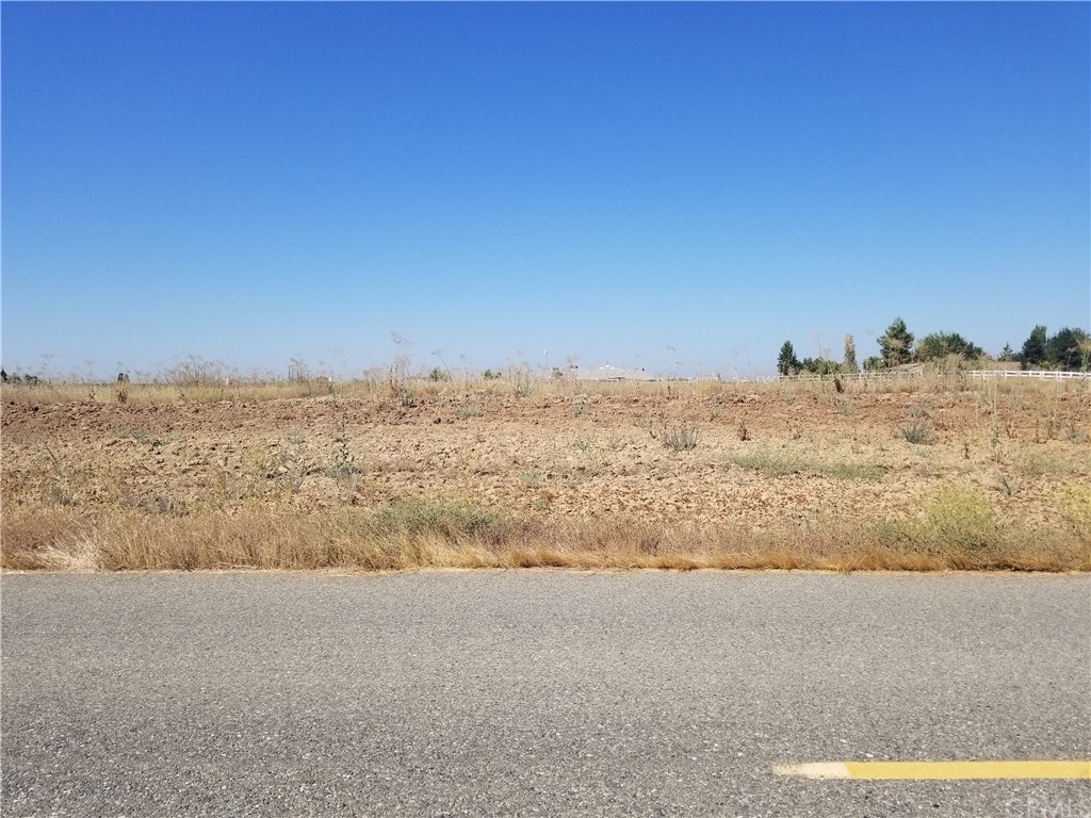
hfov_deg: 67.3
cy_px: 409
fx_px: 819
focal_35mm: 26
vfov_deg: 53.1
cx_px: 546
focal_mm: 4.3
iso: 50
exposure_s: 1/3056
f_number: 1.7
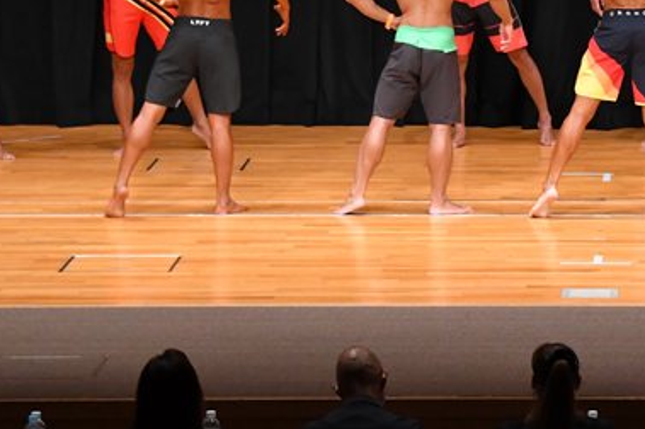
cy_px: 29
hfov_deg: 7.9
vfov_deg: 5.3
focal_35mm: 260
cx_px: 620
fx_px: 4654
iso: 4000
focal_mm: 85
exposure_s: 1/400
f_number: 5.6
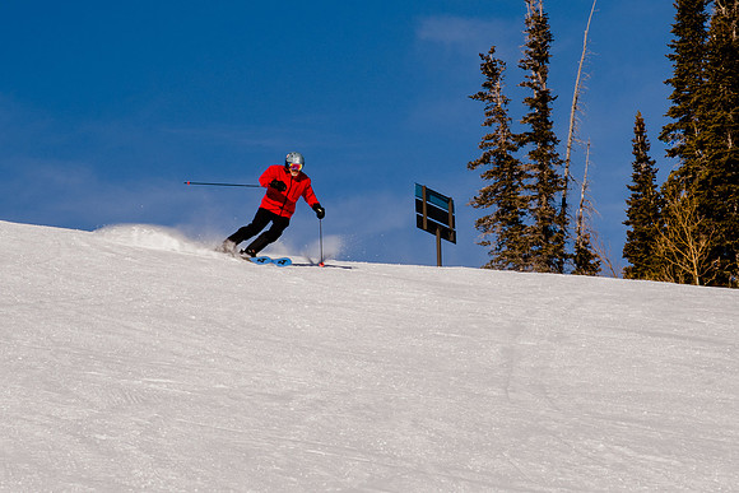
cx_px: 415
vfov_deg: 6.6
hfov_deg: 9.9
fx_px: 4256
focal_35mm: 207
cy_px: 188
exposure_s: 1/200
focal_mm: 86
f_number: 18
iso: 160
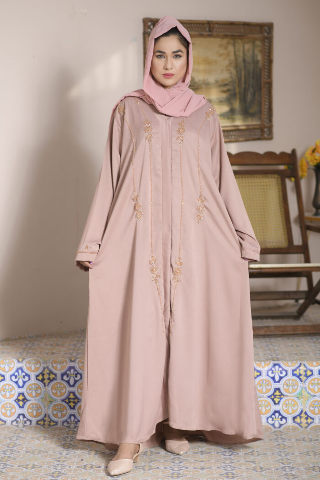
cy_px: 240
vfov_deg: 23.9
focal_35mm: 85
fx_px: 1133
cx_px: 160
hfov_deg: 16.1
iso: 100
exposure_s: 1/160
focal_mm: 85
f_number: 2.8
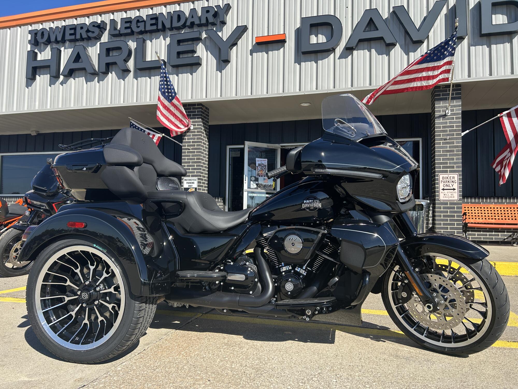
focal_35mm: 26
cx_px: 259
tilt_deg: +3.0
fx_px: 389
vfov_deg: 53.1
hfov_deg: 67.3
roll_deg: -0.6
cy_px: 194
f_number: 1.5
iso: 50
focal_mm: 5.7
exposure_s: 1/2513
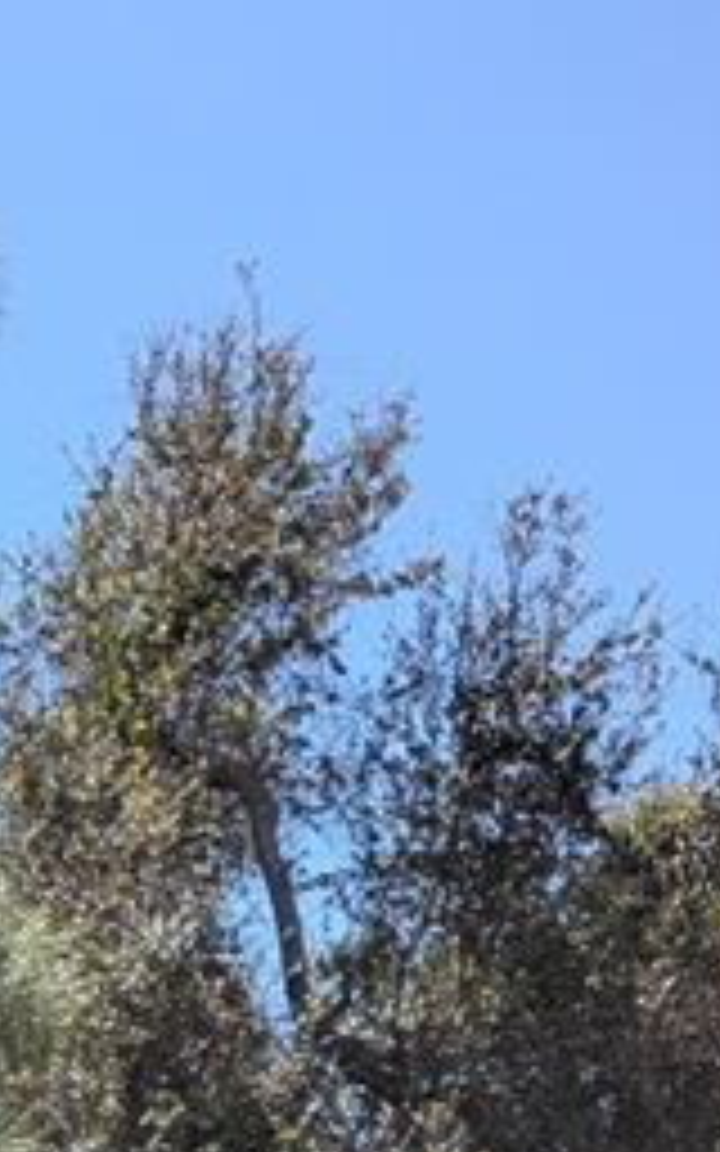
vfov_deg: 18.8
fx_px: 3328
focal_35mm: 106
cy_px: 1287
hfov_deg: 11.9
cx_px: -299
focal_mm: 5.43
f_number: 1.89
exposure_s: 1/1776
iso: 50
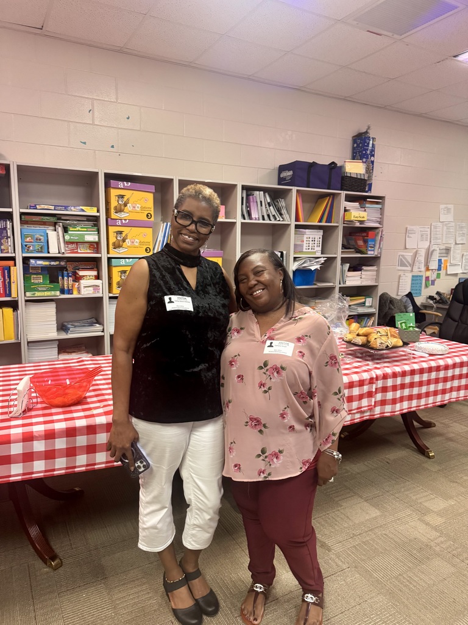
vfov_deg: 71.6
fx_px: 433
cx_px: 234
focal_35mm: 24
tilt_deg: -9.1
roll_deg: -0.2
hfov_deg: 56.8
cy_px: 312
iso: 500
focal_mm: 6.76
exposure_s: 1/60
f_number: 1.78
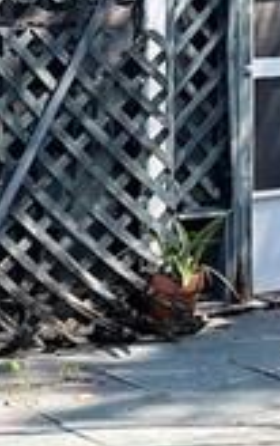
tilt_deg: +1.0
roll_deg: -0.1
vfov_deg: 15.6
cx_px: 193
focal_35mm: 129
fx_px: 1570
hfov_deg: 10.2
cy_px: -73
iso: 32
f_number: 1.6
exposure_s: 1/647
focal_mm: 4.2
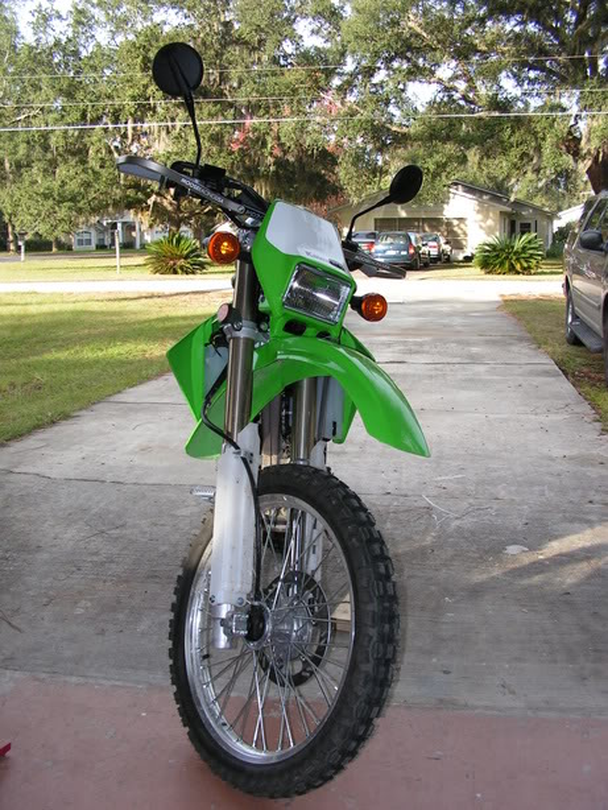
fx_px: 842
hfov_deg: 39.7
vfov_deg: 51.3
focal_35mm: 36
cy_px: 405
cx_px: 304
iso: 64
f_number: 3.2
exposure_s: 1/200
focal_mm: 6
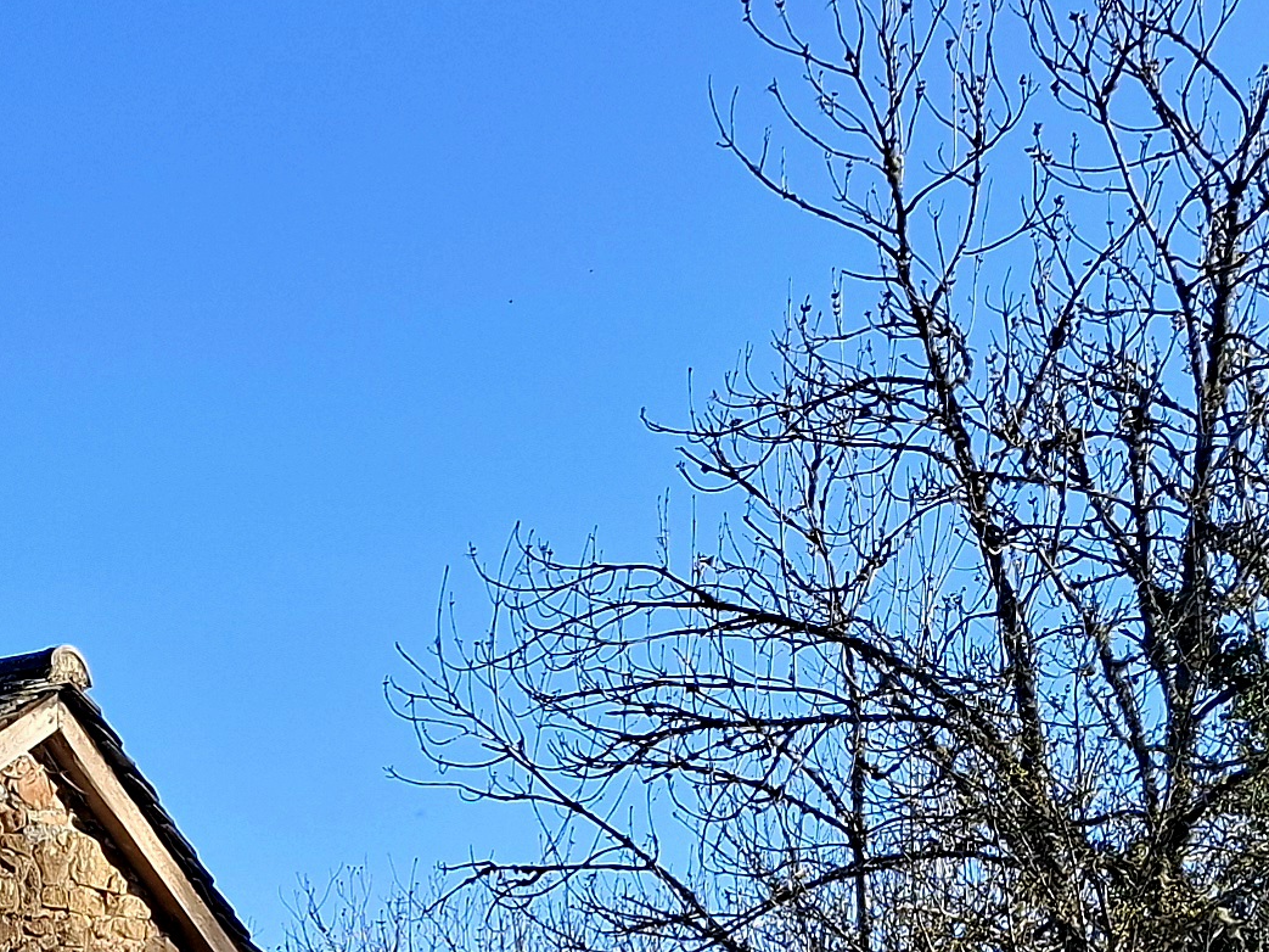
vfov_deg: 15.1
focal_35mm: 90
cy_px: 1461
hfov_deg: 20.5
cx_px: -229
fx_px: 3299
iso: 50
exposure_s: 1/909
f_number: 1.8
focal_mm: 5.54
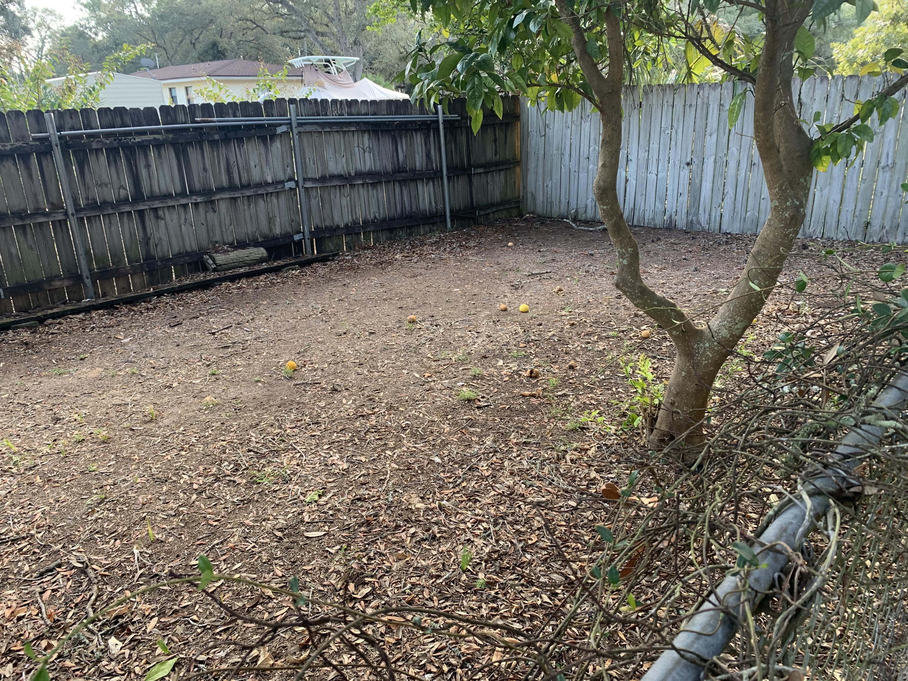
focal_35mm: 26
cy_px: 340
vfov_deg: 53.1
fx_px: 682
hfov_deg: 67.3
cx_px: 454
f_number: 1.8
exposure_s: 1/121
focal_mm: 4.25
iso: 64
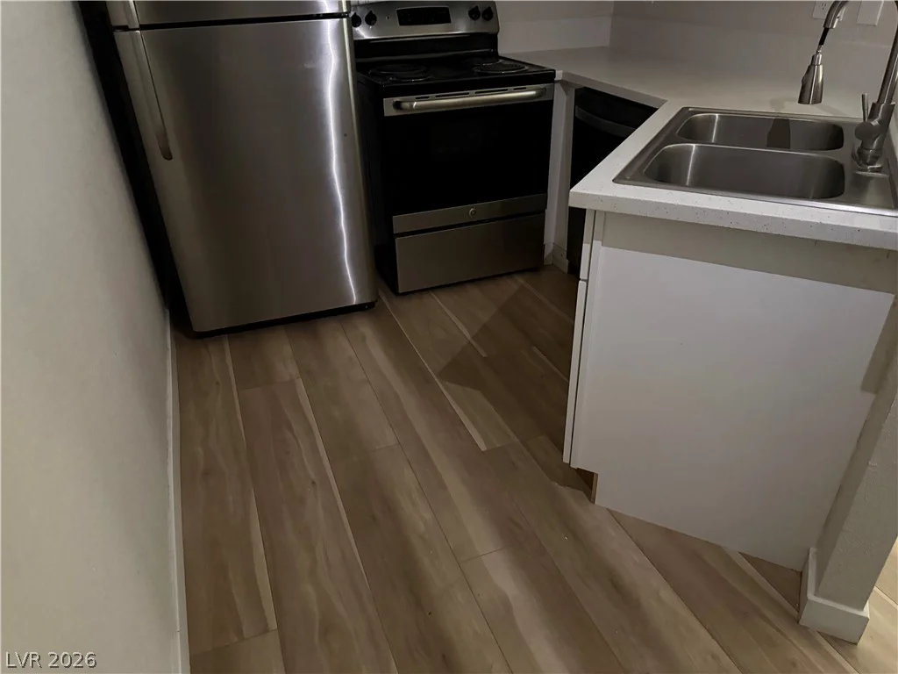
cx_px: 449
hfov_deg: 71.6
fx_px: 623
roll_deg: +1.4
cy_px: 337
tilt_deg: -31.3
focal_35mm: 24
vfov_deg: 56.8
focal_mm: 6.76
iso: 1250
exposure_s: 1/30
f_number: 1.78
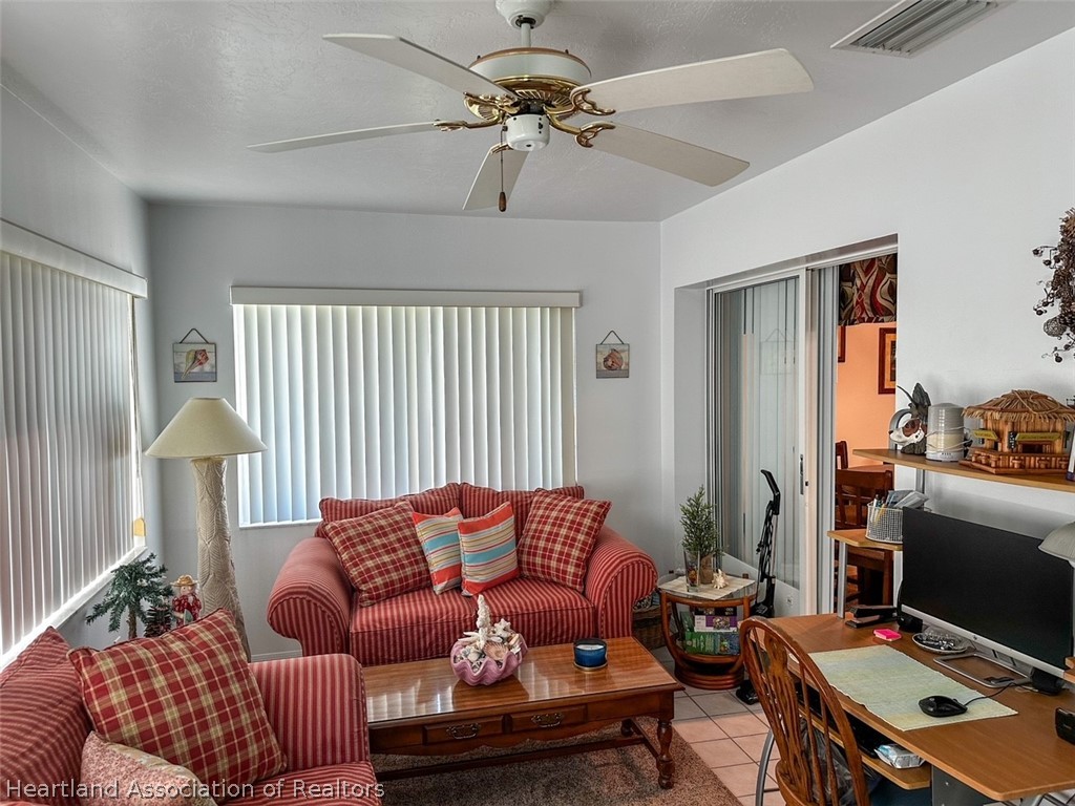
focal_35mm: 24
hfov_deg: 71.6
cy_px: 403
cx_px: 538
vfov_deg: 56.8
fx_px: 745
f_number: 1.8
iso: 125
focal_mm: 6.86
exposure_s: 1/120
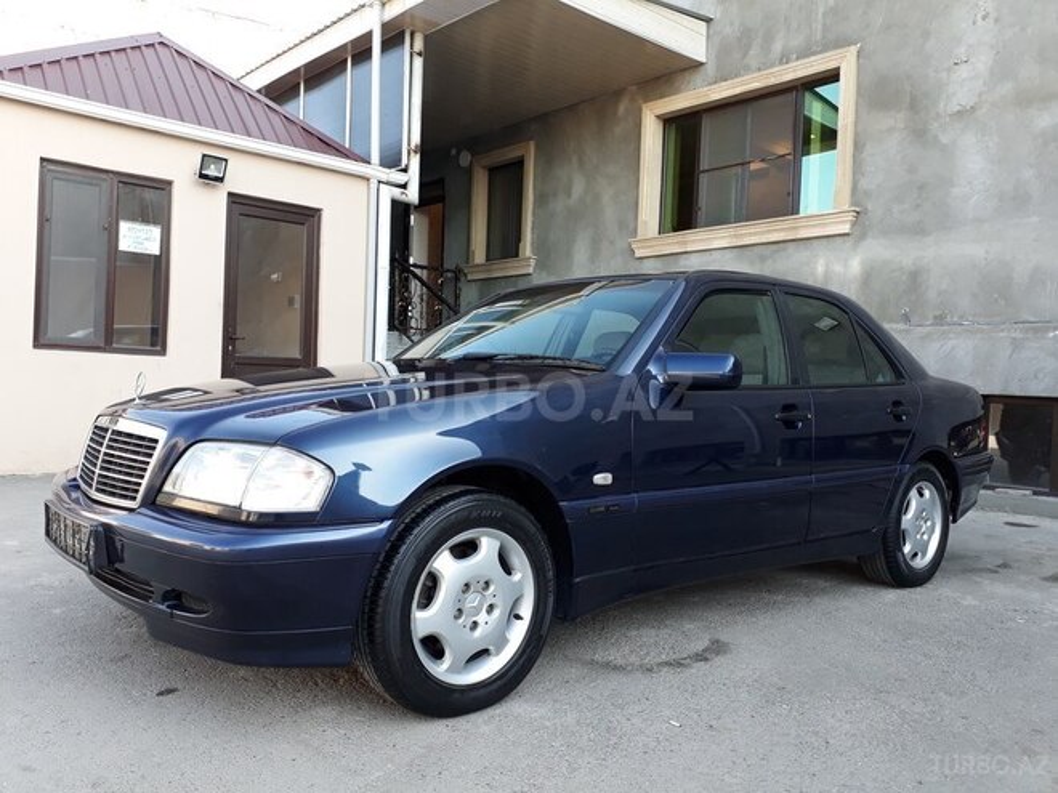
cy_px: 396
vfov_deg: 51.4
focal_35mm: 27
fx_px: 825
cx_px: 529
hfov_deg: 65.3
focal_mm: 3.6
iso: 40
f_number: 1.9
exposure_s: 1/102
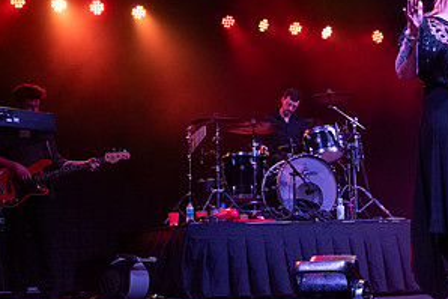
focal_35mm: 62
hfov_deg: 32.3
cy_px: 101
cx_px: 273
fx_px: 772
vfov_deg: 21.9
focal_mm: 29
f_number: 3.5
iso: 2500
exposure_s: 1/400
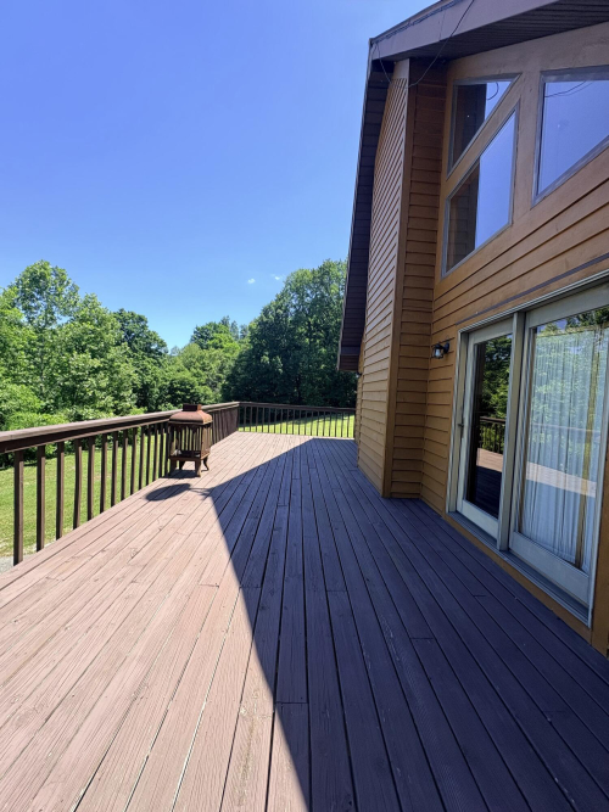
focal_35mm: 14
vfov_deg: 102.1
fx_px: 329
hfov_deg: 85.7
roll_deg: -3.0
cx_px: 304
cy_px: 406
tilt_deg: -1.1
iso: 40
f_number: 2.2
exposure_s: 1/636
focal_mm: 2.22
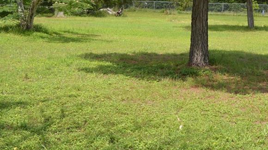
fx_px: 433
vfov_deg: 19.2
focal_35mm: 61
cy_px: 4
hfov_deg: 34.2
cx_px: 170
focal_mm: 22
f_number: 8
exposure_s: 1/250
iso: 100
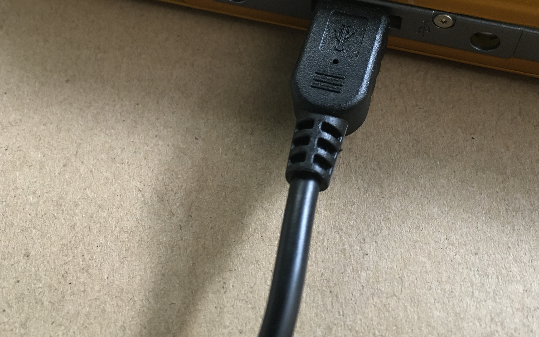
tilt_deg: -53.0
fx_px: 602
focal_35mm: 41
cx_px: 334
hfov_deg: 47.8
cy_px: 119
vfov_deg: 31.1
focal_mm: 4.15
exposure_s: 1/33
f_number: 2.2
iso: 160
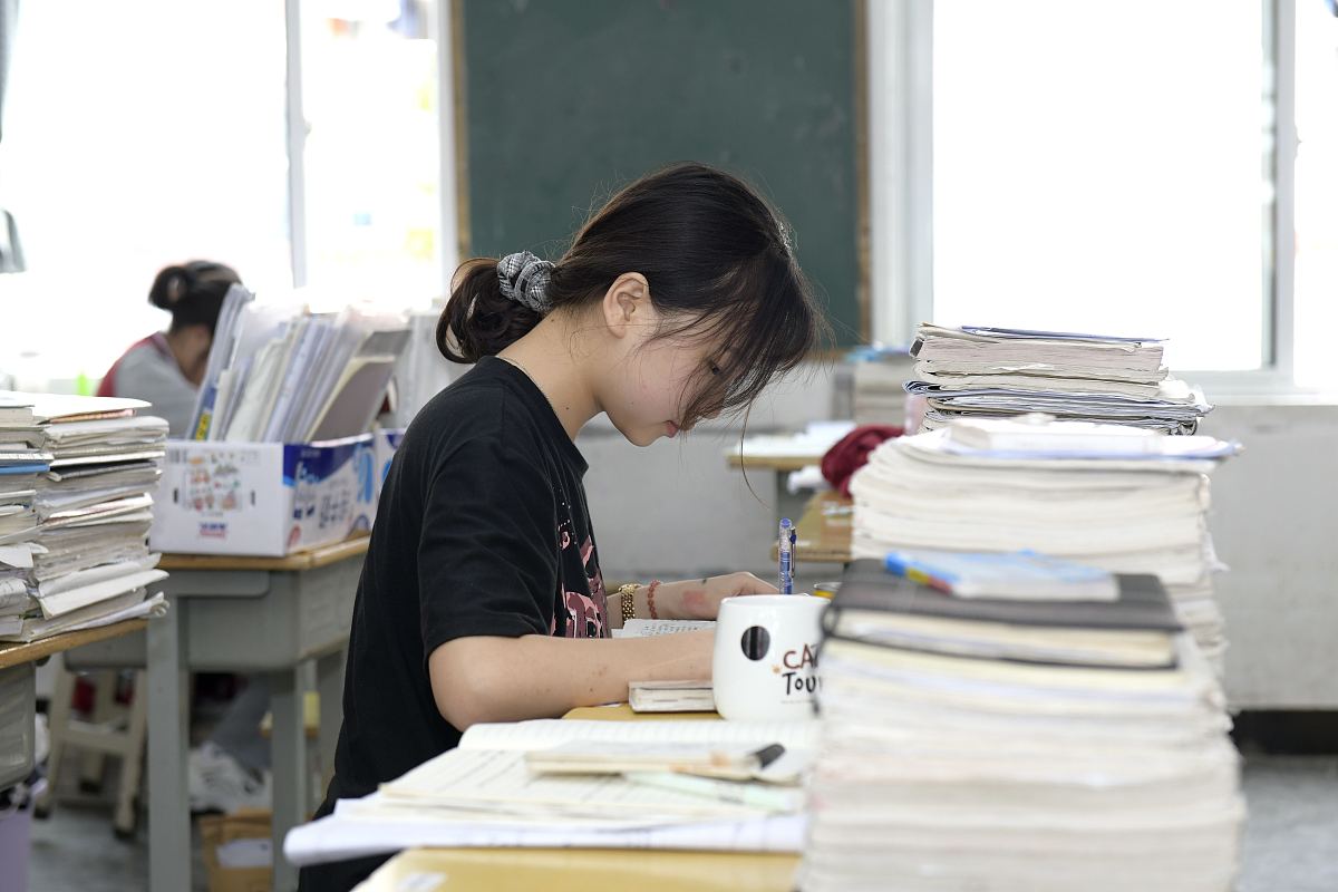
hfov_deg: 28.8
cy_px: 446
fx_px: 2601
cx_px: 669
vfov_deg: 19.5
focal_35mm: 70
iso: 800
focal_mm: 70
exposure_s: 1/200
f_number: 5
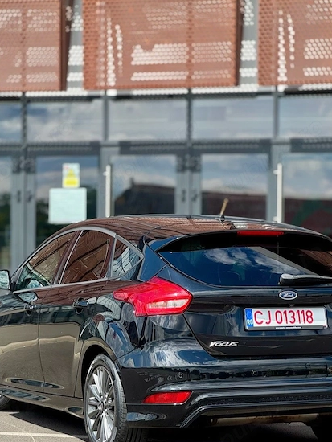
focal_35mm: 112
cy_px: 304
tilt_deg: -0.5
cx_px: 178
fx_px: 1431
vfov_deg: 17.5
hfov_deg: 13.2
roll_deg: -0.1
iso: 25
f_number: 2.8
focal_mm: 9
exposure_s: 1/301
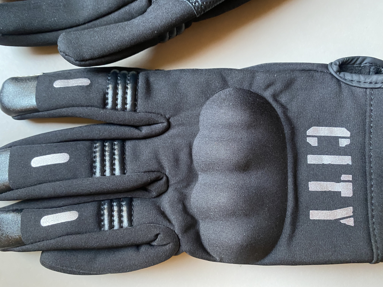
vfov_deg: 53.1
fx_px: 288
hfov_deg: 67.3
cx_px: 192
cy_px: 144
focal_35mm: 26
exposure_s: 1/44
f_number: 1.8
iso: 500
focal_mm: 4.25
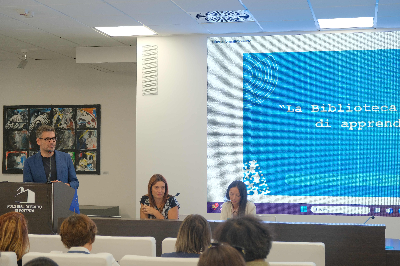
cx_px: 200
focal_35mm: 64
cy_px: 133
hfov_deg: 31.4
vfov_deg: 21.2
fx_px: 711
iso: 1250
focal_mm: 42.5
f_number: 4
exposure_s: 1/125
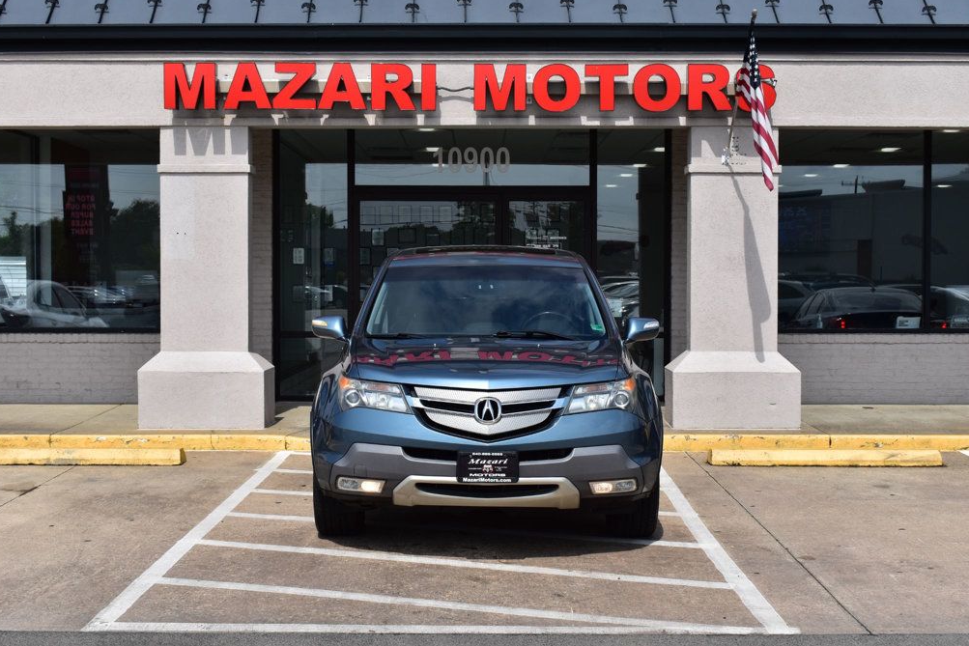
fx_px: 1319
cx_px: 482
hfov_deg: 40.3
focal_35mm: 49
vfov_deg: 27.5
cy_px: 318
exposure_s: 1/500
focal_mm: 32
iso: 220
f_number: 11
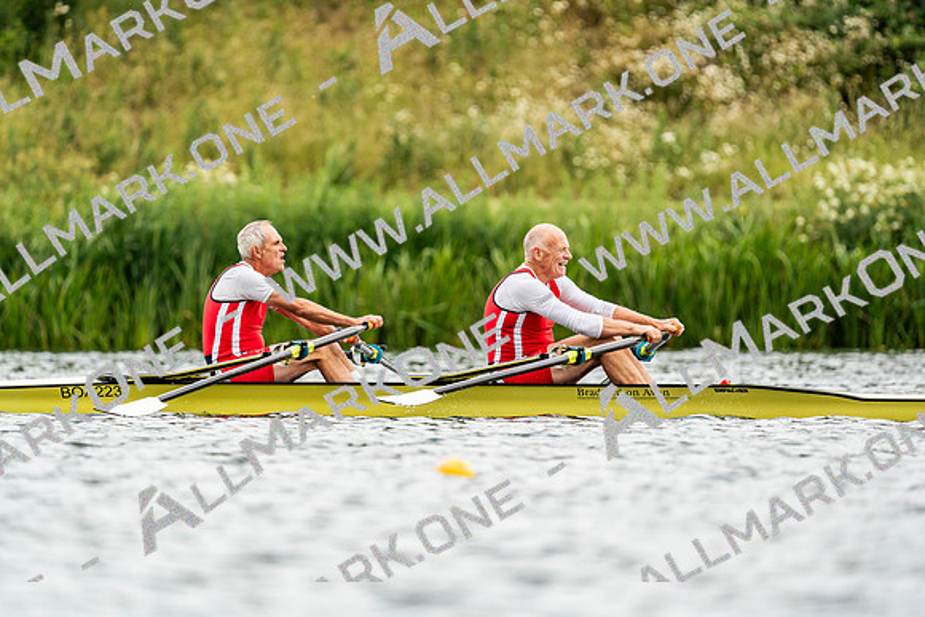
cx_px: 462
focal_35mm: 500
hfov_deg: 4.1
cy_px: 308
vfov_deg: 2.8
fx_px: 12850
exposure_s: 1/2000
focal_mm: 500
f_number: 6.3
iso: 640
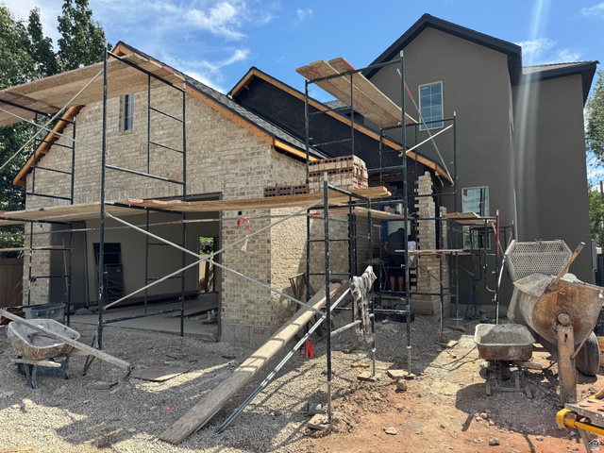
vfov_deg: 56.8
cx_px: 302
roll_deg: -0.1
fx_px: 419
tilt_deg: +3.6
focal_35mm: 24
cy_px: 226
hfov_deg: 71.6
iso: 80
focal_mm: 6.76
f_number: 1.78
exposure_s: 1/2833
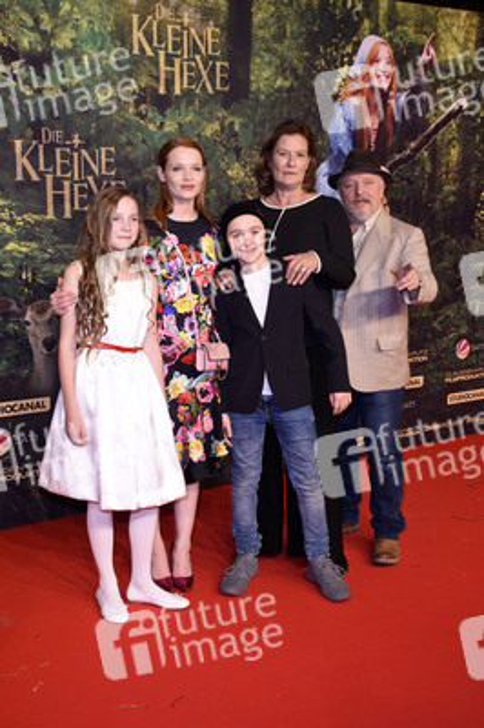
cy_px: 364
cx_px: 242
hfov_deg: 29.8
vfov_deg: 43.6
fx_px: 909
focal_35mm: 45
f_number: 6.3
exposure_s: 1/60
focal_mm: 30
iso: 400
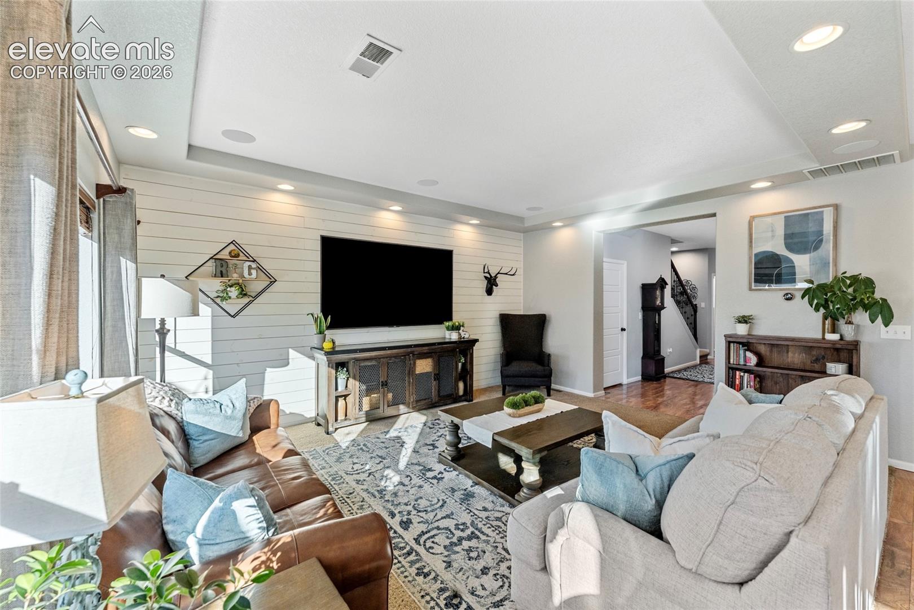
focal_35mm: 14
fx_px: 355
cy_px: 305
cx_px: 457
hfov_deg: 104.3
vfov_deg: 81.2
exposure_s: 1/160
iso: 640
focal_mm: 14
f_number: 8
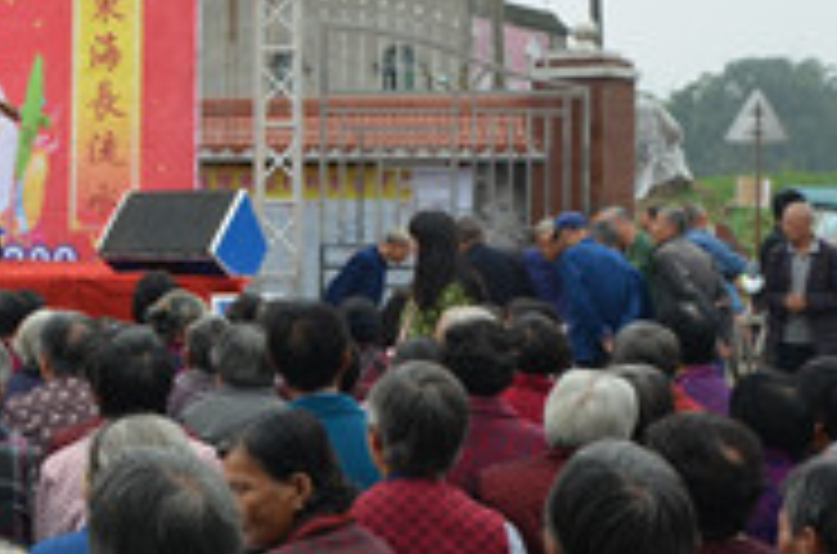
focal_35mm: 97
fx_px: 2249
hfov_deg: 19.8
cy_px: 196
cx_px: -162
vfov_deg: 14.0
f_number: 7.1
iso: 200
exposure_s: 1/200
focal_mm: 24
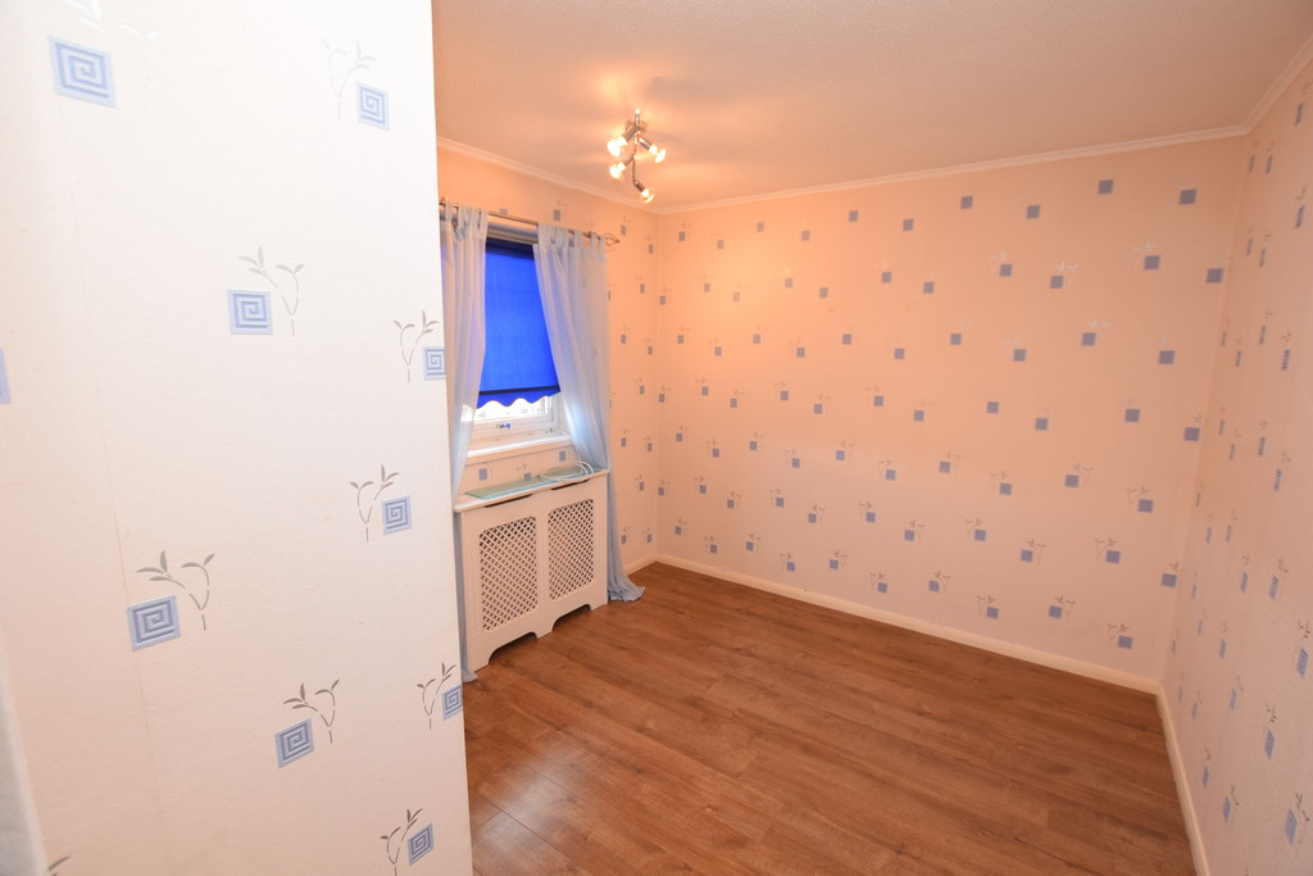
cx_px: 656
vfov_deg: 77.3
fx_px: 547
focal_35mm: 15
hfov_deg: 100.4
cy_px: 438
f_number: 5
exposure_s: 1/100
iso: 800
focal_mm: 10
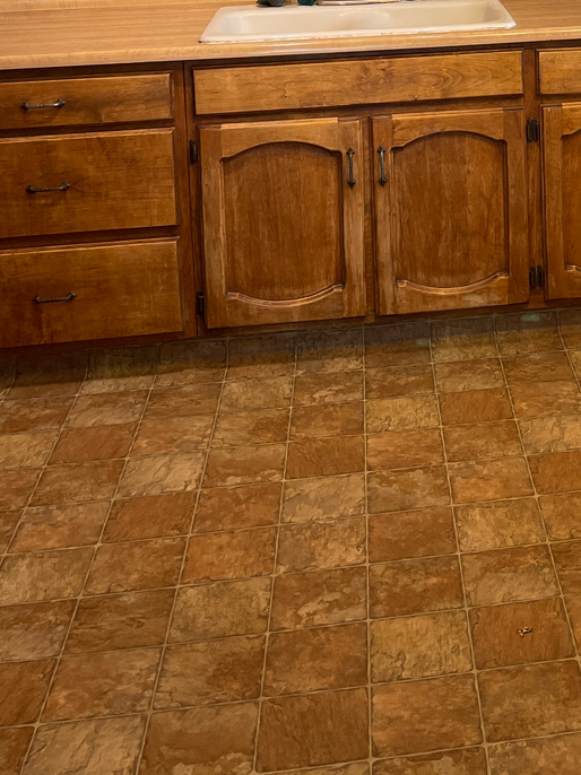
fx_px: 1254
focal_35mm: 56
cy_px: -67
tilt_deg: -5.8
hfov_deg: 24.9
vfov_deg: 30.8
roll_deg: +3.2
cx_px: 580
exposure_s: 1/60
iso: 80
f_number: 1.6
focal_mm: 5.1
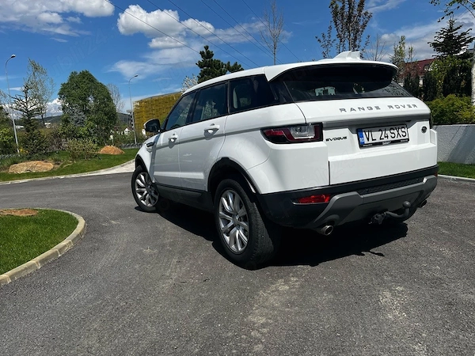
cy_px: 178
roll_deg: +3.9
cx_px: 238
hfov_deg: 67.3
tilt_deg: -7.5
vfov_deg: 53.1
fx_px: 357
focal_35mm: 26
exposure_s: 1/5848
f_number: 1.6
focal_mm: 5.1
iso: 50
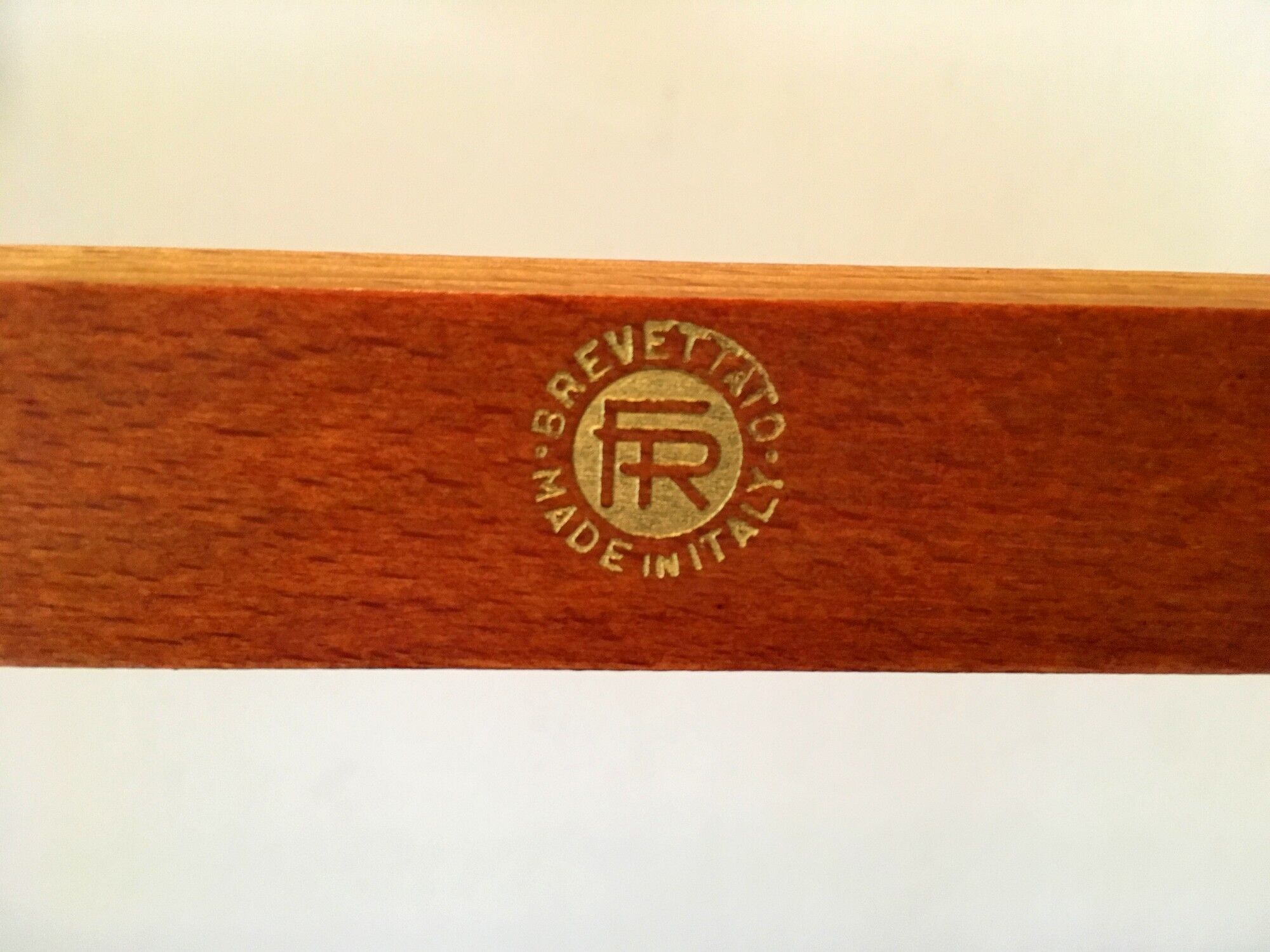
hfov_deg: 61.7
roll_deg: -0.1
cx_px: 635
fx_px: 1064
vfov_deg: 48.2
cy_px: 476
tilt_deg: -9.9
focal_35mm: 29
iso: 200
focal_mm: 4.15
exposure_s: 1/20
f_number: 2.2
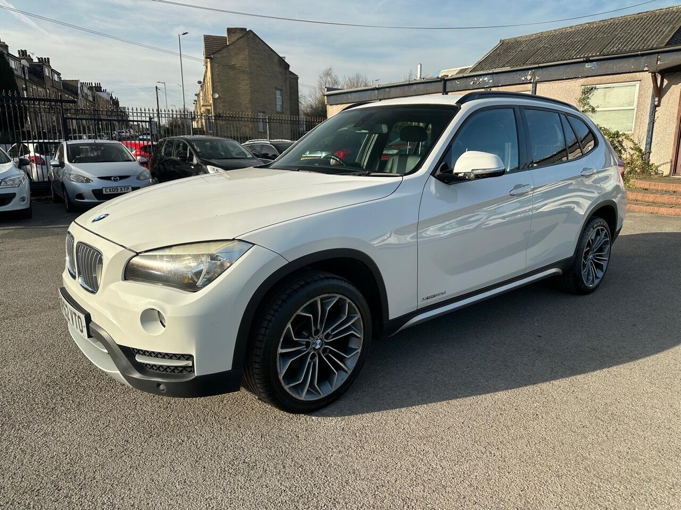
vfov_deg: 56.8
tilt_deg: -11.2
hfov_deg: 71.6
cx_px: 340
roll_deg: +0.5
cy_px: 255
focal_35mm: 24
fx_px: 472
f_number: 1.78
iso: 80
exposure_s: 1/1453
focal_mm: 6.86
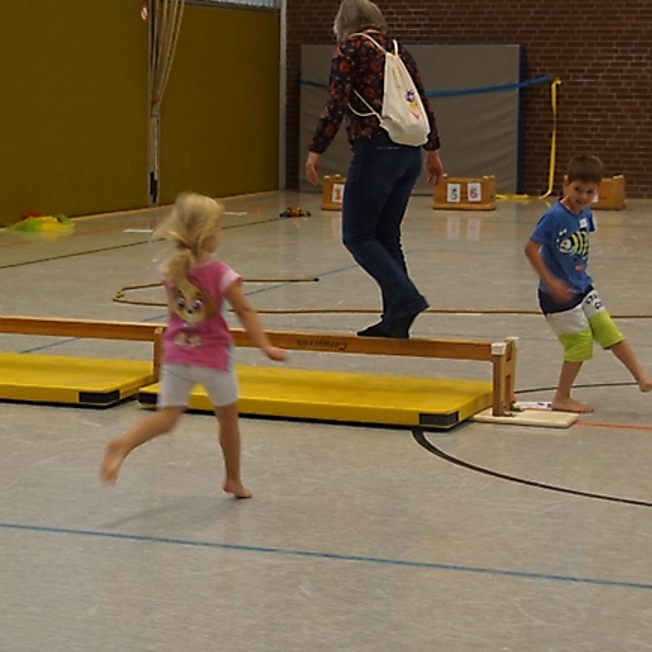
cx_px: 249
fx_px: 2194
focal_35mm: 103
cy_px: 200
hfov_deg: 16.9
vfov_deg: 16.8
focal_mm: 35
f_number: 4.5
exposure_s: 1/60
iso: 1000
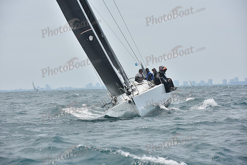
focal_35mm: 200
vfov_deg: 6.9
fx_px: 1372
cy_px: 82
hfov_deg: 10.3
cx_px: 124
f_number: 11
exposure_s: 1/800
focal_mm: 200
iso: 250
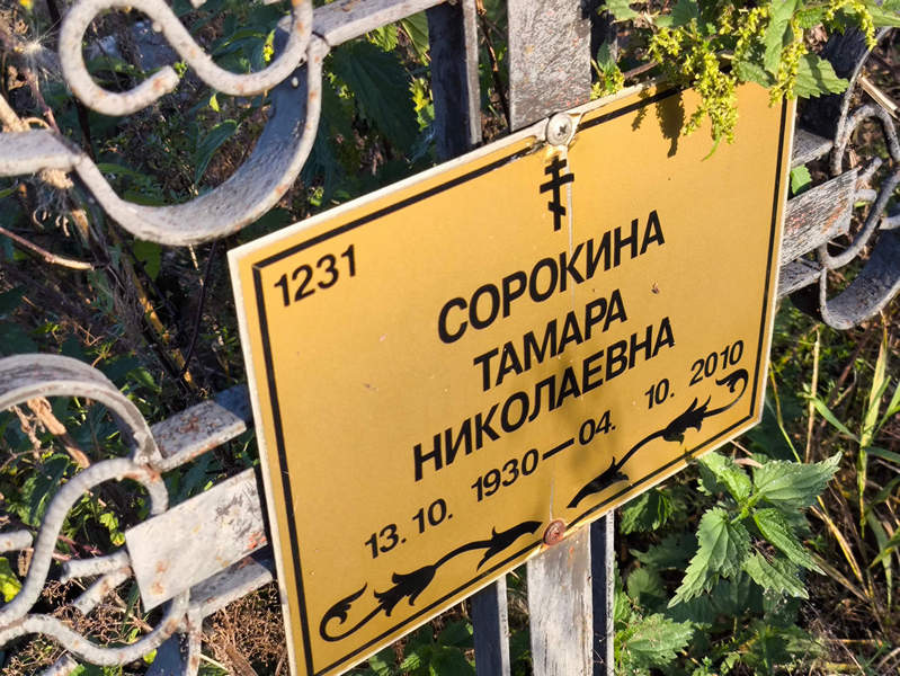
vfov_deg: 29.1
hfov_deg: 38.2
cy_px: 338
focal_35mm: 50
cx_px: 450
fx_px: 1301
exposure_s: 1/228
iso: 50
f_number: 1.7
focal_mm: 4.71
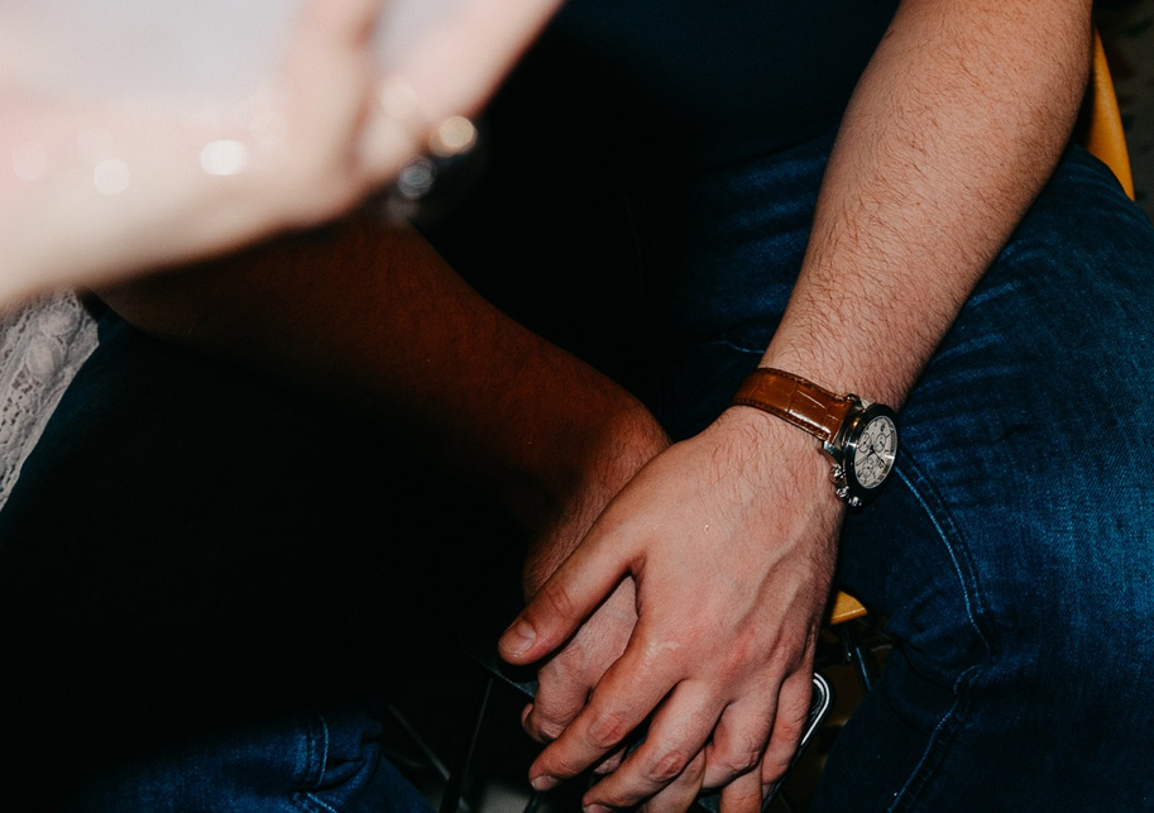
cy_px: -103
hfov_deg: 16.7
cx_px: 1464
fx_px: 3719
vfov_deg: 12.2
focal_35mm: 114
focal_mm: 38
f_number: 3.5
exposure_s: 1/160
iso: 160
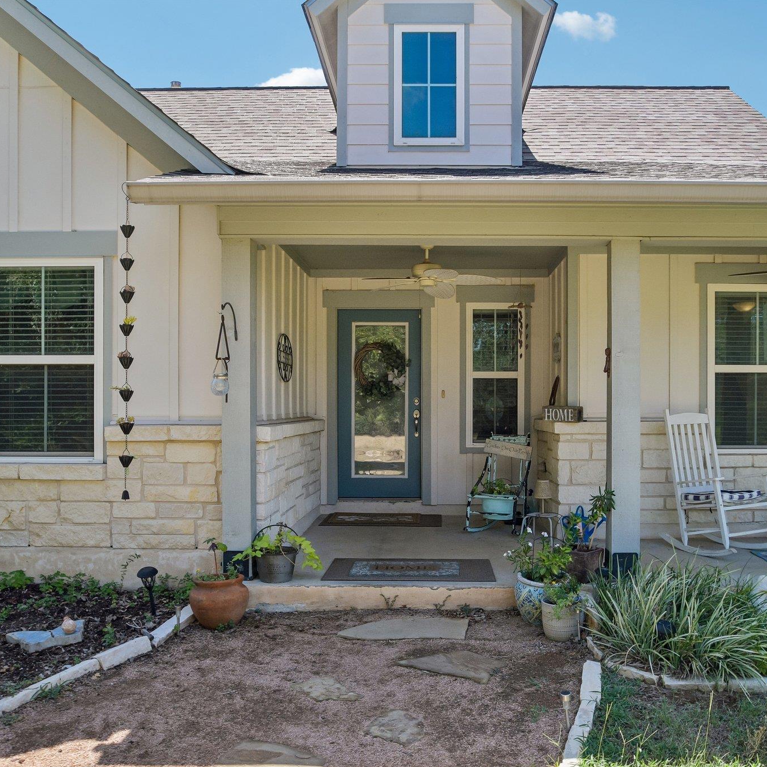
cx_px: 430
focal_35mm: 32
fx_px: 802
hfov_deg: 51.0
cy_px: 384
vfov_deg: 51.1
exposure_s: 1/200
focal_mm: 17
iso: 400
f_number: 8
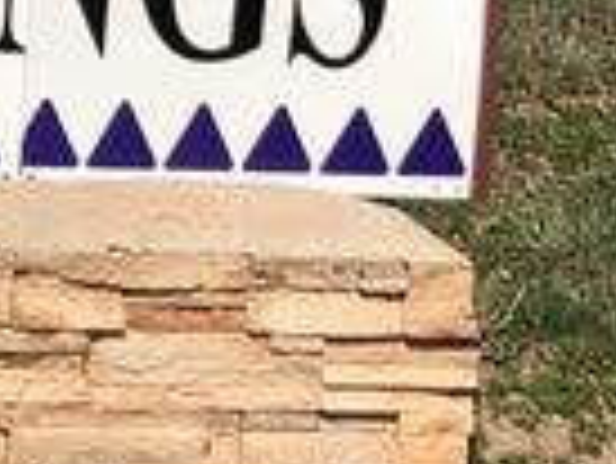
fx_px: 3099
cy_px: 23
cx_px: -690
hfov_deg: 10.3
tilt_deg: -10.4
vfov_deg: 8.5
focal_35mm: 174
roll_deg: -0.6
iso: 20
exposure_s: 1/4000
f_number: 1.8
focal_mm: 3.99
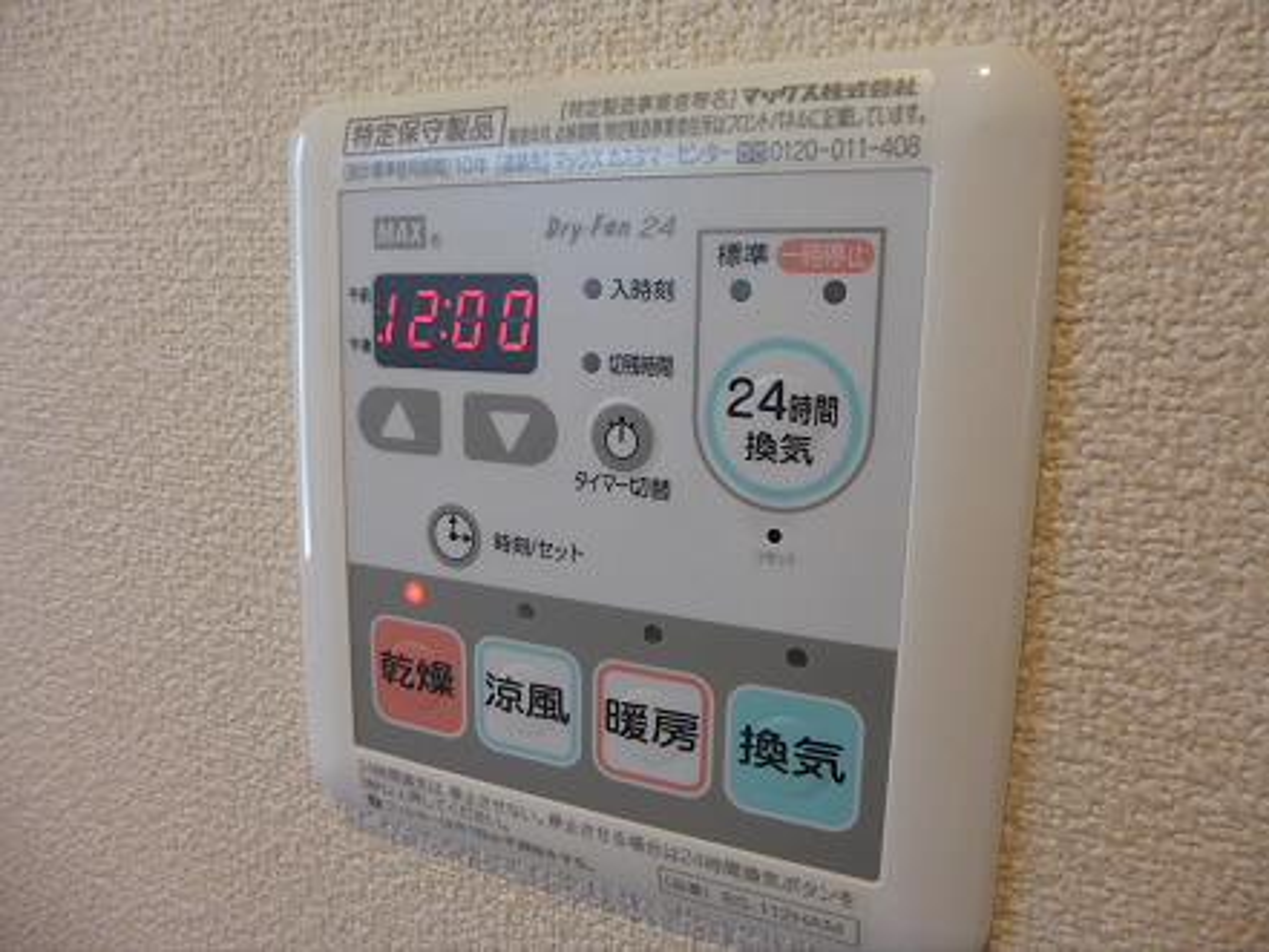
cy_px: 476
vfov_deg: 54.9
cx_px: 634
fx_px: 917
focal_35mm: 25
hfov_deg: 69.4
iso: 320
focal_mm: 4.5
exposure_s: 1/60
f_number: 3.1
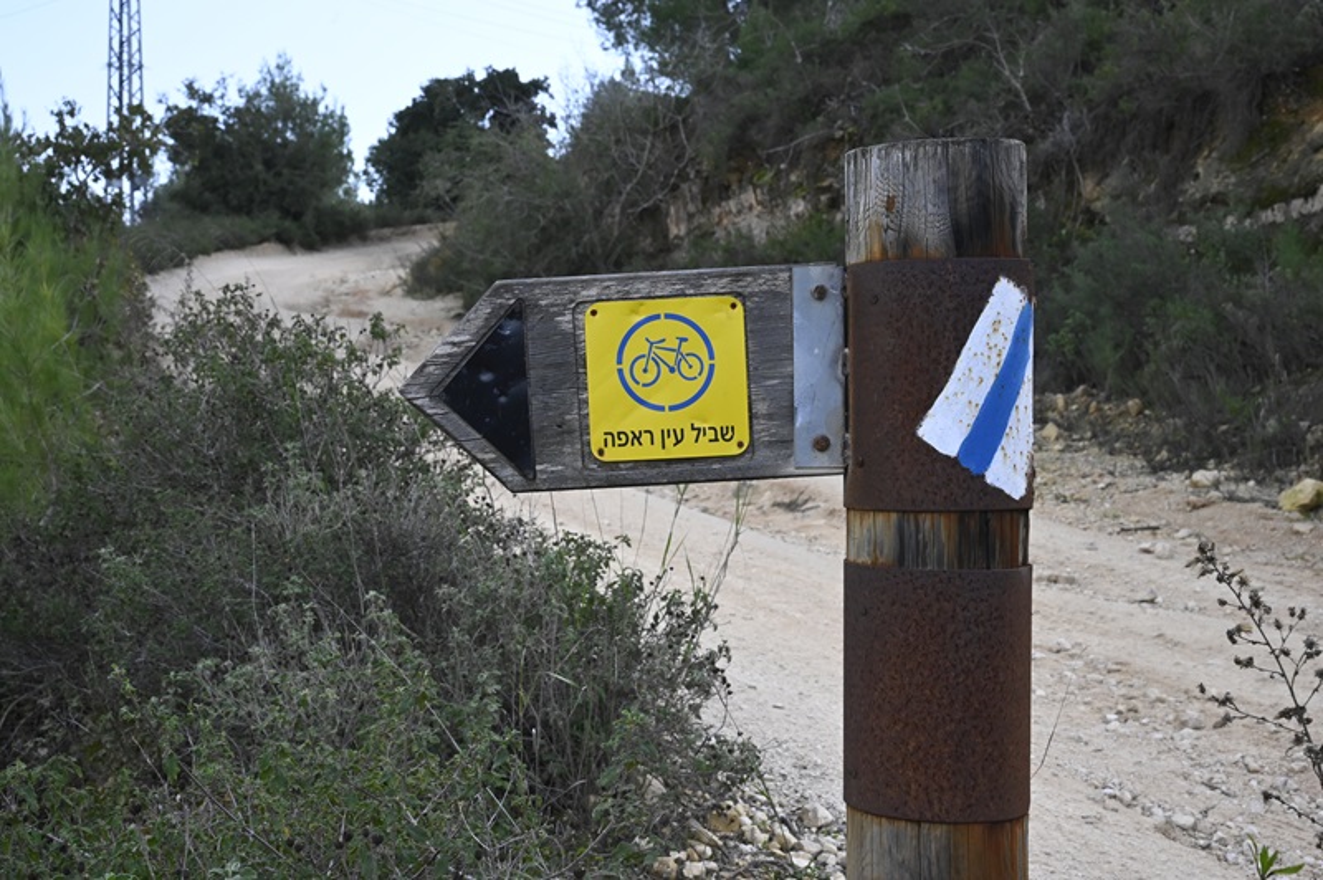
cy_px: 440
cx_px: 662
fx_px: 1909
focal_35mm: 52
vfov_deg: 25.9
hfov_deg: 38.2
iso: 3200
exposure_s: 1/800
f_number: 14
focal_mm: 52
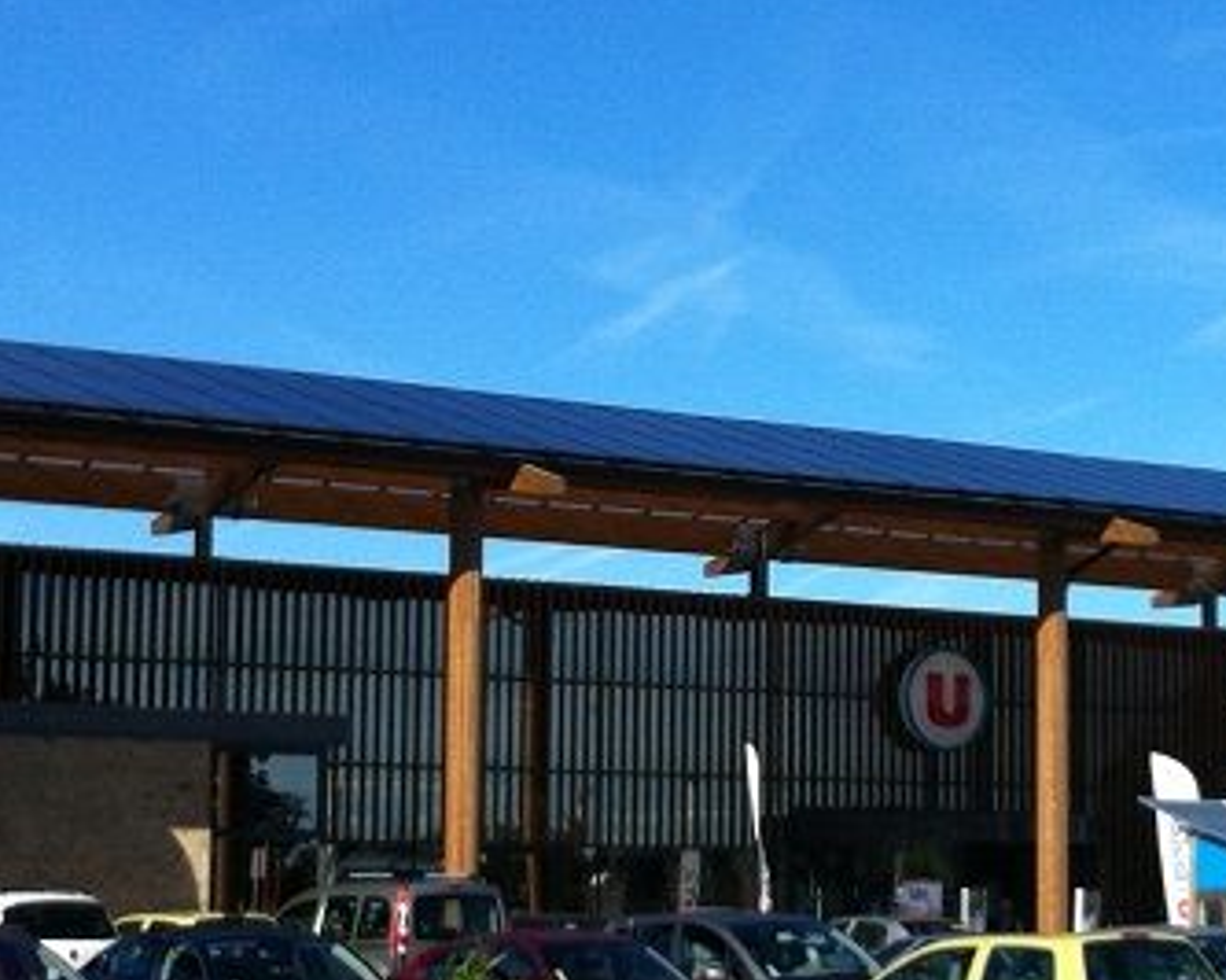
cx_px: 810
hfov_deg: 18.2
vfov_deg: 14.7
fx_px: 3808
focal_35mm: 105
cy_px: 538
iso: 80
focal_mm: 3.85
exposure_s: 1/1508
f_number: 2.8
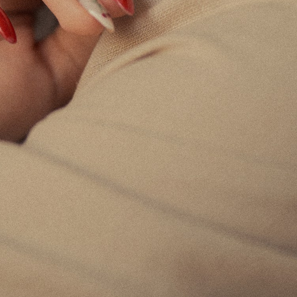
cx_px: 3
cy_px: -159
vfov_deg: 4.4
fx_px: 3815
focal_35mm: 393
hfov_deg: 4.5
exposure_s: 1/400
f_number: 1.4
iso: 125
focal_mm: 85
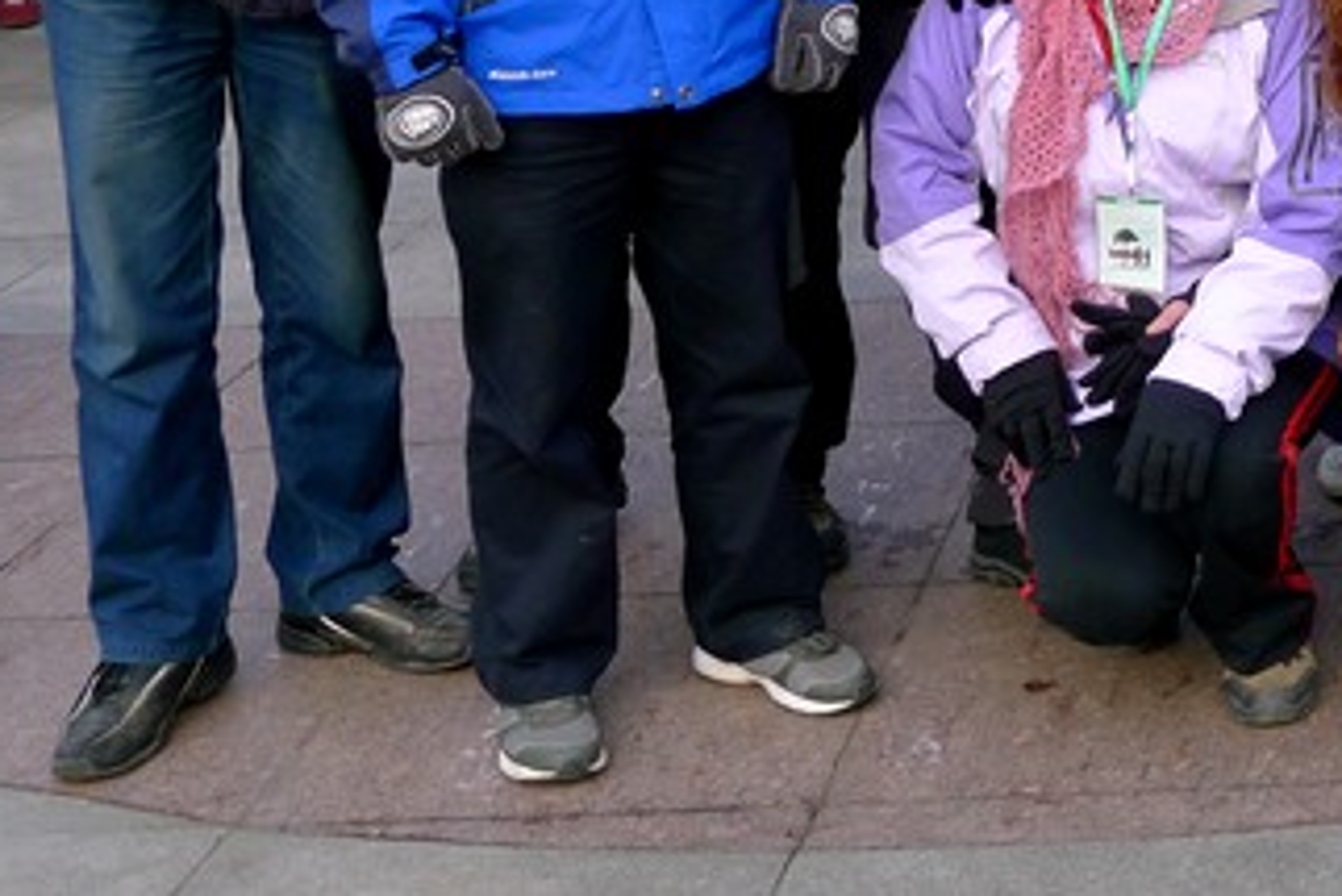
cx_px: 1613
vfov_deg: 15.1
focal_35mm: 87
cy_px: -208
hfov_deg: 21.7
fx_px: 3244
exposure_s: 1/160
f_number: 2.8
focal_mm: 7.5
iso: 100
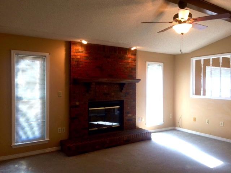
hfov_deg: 61.7
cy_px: 86
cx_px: 116
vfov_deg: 48.2
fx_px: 194
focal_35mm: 29
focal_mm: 4.15
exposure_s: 1/40
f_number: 2.2
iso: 40
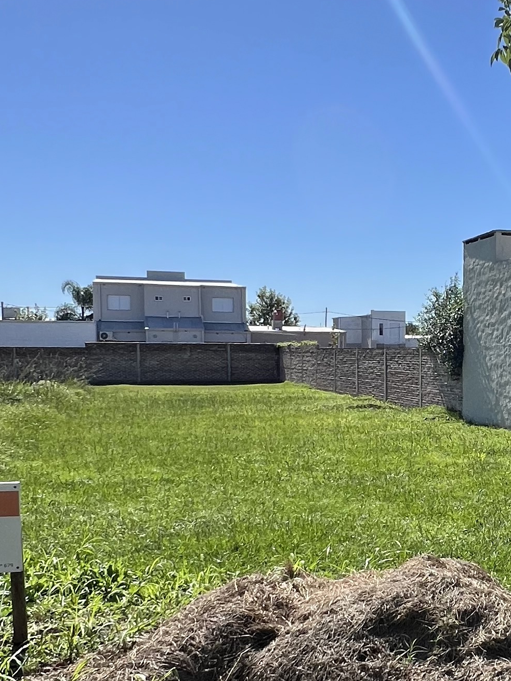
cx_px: 435
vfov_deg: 46.5
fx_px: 787
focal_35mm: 40
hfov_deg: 34.4
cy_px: 417
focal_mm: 1.57
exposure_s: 1/1876
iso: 32
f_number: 1.8
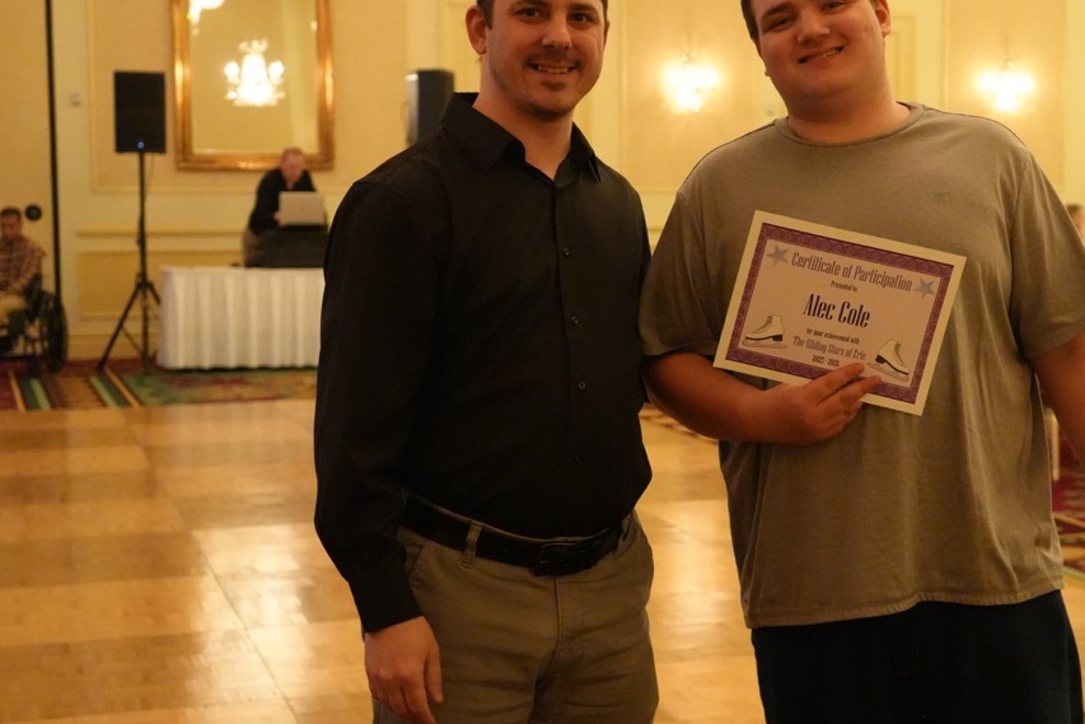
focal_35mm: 63
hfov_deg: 31.6
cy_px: 384
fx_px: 1899
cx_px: 725
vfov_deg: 21.6
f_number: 4.5
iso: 12800
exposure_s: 1/160
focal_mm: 42
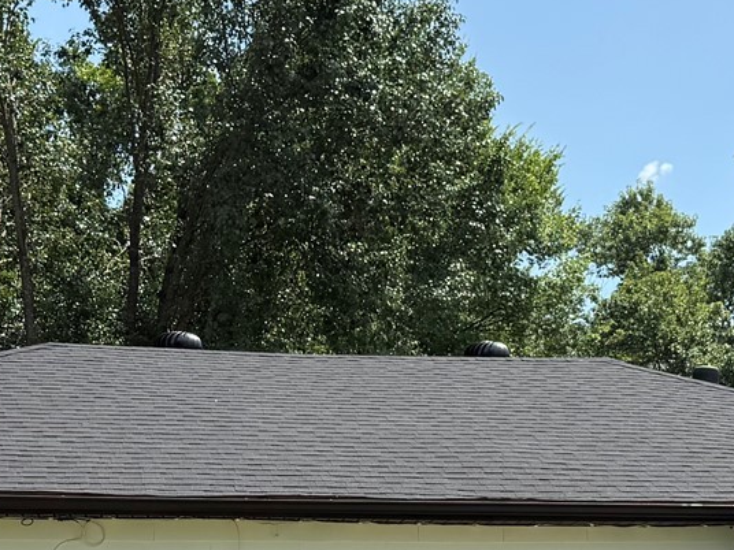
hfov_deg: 22.7
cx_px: 418
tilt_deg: +3.4
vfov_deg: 16.6
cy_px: 625
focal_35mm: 86
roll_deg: +0.6
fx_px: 1824
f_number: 1.78
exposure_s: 1/3279
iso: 80
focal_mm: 6.76
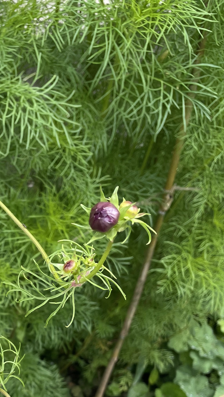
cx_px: -39
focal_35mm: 56
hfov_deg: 20.2
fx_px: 591
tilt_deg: -46.6
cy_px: 372
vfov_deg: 34.7
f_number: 1.6
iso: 32
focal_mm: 4.2
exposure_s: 1/940
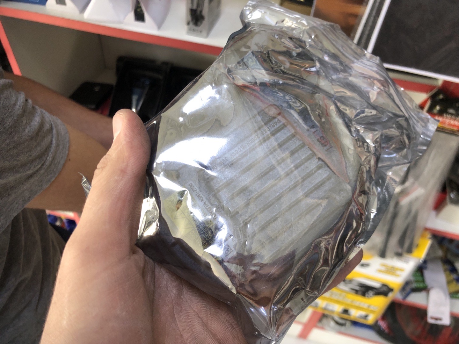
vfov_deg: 49.7
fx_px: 371
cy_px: 172
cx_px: 230
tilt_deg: -57.2
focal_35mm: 28
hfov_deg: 63.4
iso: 25
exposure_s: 1/30
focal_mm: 4
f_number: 1.8
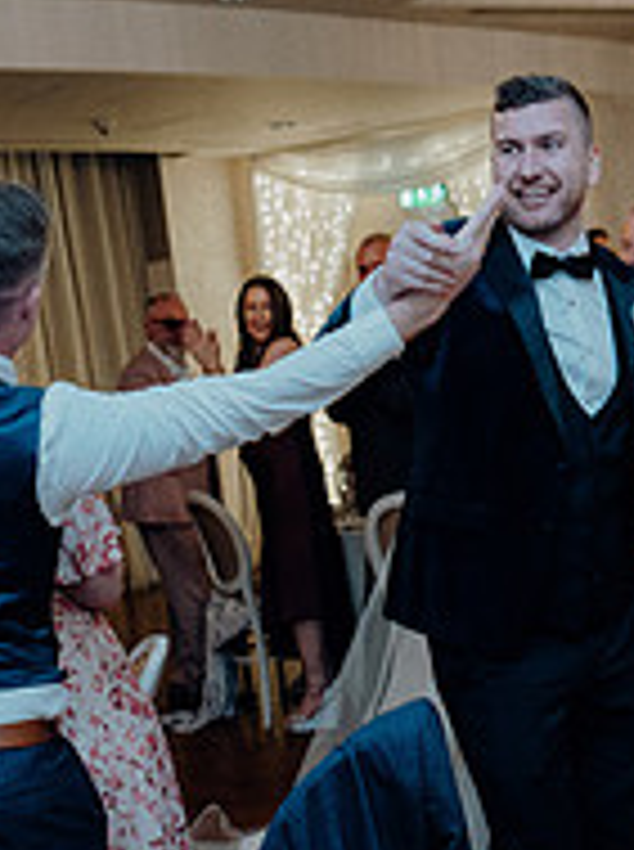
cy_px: 650
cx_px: 531
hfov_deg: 20.4
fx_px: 1740
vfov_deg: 27.0
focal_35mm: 71
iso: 2500
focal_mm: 24
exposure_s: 1/160
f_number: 3.5
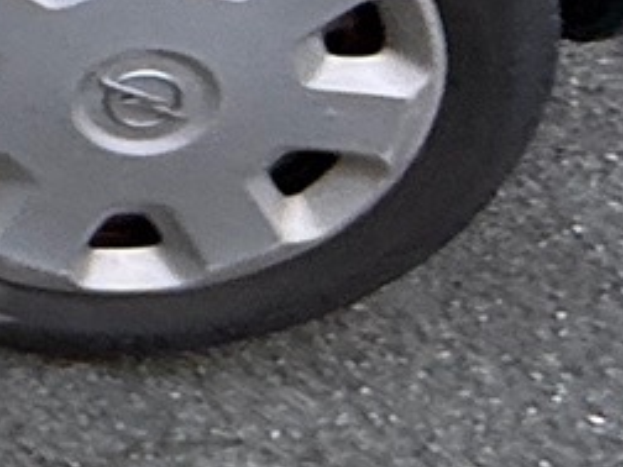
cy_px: -907
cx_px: -1159
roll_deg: -0.1
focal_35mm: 112
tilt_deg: -24.3
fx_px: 2016
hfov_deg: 11.6
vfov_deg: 10.1
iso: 64
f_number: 2.2
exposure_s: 1/139
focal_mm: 2.22
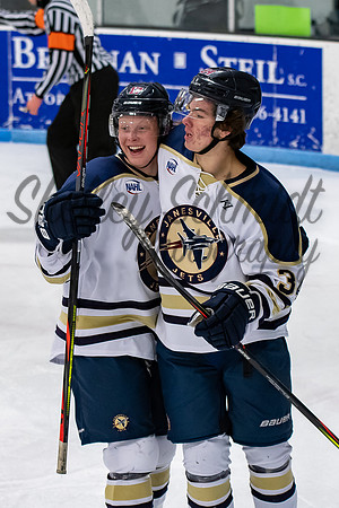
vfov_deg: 12.2
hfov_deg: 8.1
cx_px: 159
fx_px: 2388
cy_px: 238
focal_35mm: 169
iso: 1600
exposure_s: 1/800
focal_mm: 70
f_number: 3.2
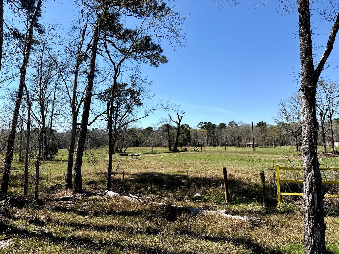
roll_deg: -0.2
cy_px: 127
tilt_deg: +4.9
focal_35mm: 24
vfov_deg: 56.8
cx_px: 170
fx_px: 235
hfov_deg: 71.6
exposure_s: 1/4975
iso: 80
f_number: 1.78
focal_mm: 6.76
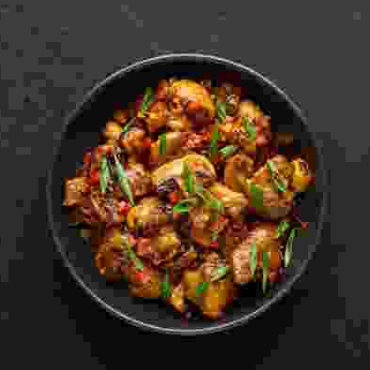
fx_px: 1560
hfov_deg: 13.5
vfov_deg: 13.5
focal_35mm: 129
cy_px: 185
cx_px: 200
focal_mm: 100
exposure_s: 1/200
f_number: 9
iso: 200
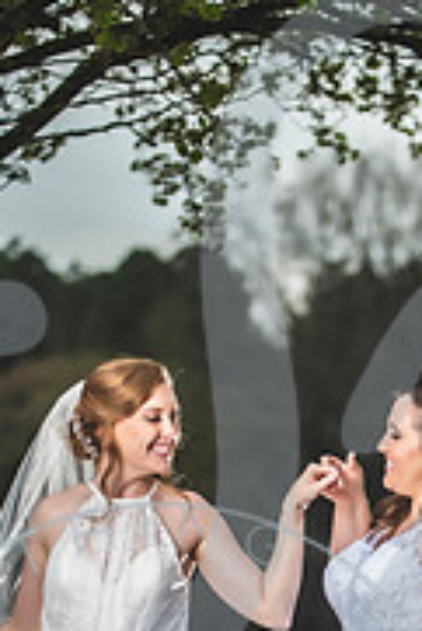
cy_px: 561
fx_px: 4264
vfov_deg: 8.4
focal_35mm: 243
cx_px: 317
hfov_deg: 5.7
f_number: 2.8
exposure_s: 1/250
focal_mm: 98
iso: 100
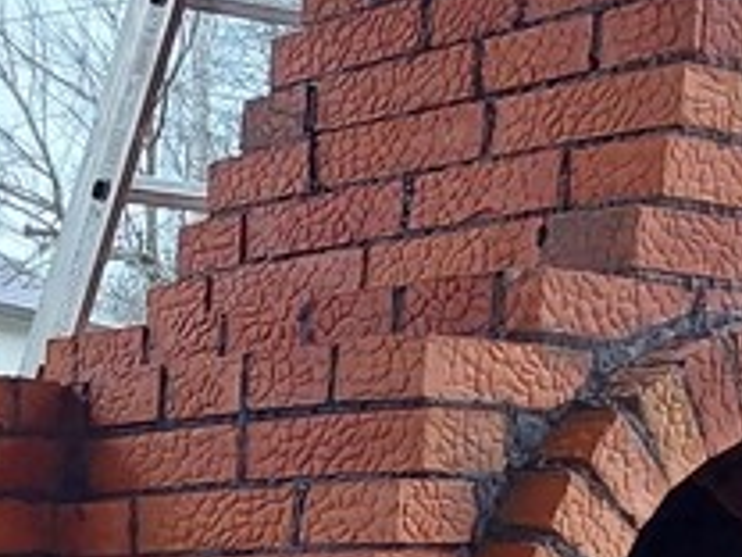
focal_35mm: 118
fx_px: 2529
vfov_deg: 12.0
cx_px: -653
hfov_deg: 14.4
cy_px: 807
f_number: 1.8
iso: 40
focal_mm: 5.23
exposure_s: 1/50
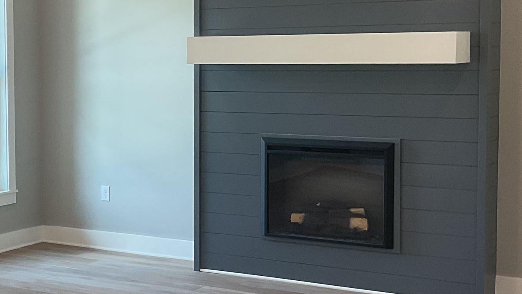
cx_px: 53
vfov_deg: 15.7
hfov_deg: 26.6
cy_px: 129
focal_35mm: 77
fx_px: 1066
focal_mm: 3
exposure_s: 1/60
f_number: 1.8
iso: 32
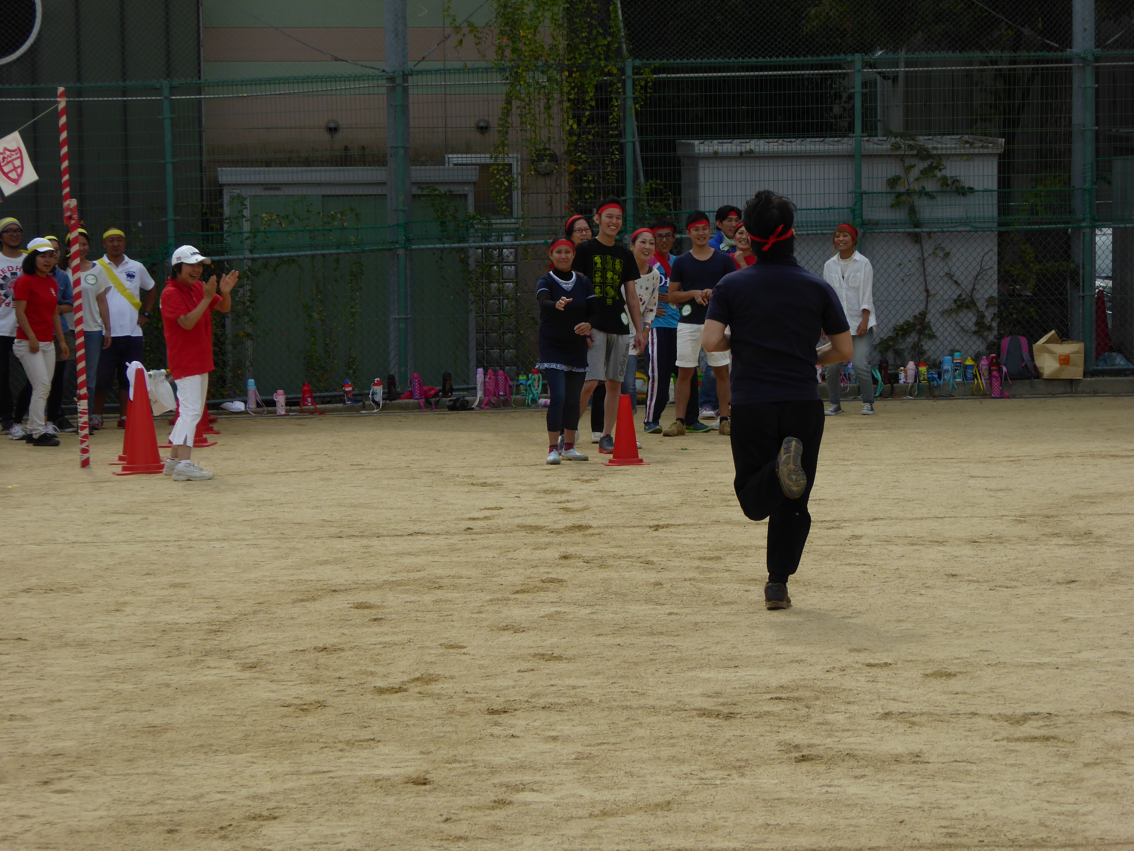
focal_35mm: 127
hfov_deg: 15.5
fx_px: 4160
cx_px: 567
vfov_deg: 11.7
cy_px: 426
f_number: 5.1
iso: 100
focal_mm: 20.6
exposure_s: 1/640
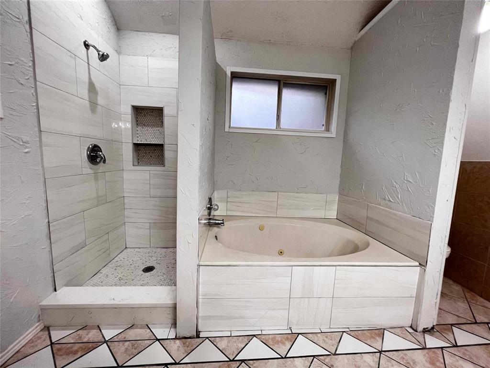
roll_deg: -2.3
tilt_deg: -8.4
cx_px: 245
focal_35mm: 13
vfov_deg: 89.9
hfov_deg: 106.2
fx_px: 184
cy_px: 184
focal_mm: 1.57
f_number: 1.8
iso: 200
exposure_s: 1/120
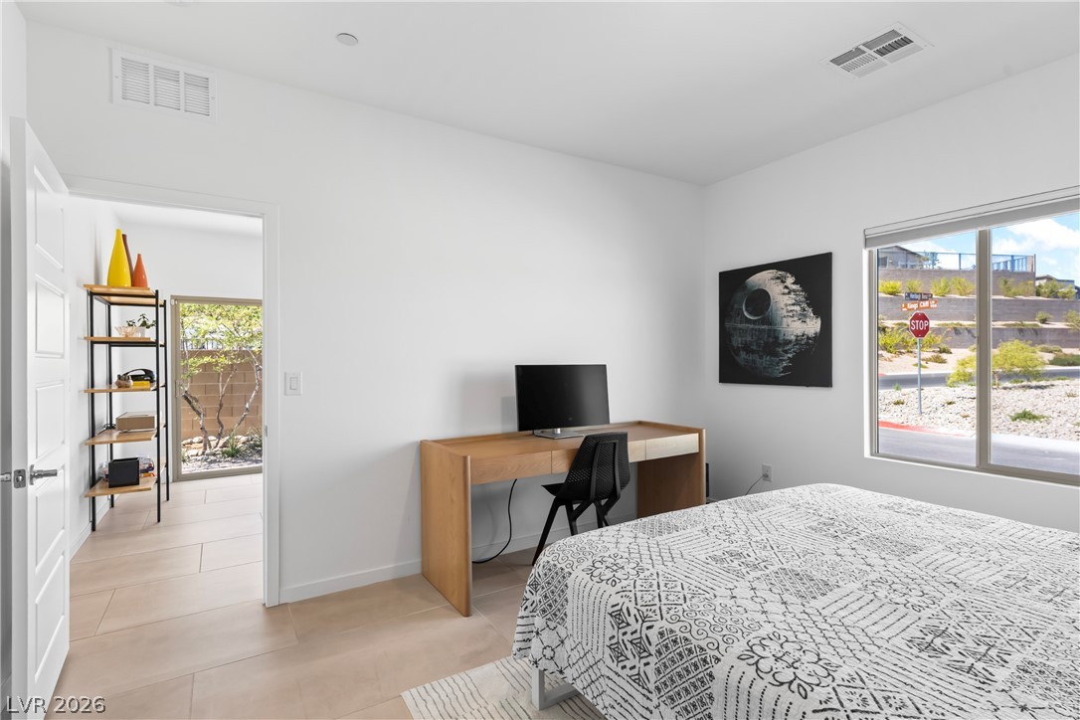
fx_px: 510
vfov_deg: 70.4
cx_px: 540
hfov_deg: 93.3
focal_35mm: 17
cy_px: 360
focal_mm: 17
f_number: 8
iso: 400
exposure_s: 1/2
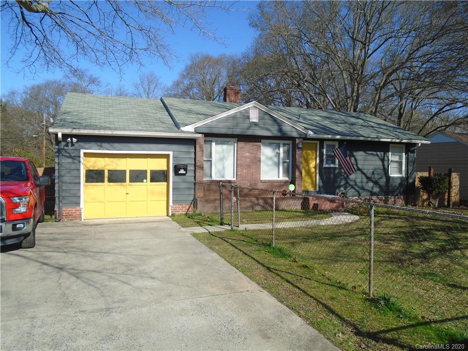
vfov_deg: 53.1
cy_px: 176
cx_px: 234
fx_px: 352
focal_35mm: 26
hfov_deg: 67.3
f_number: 8
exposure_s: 1/200
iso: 100
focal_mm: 4.6
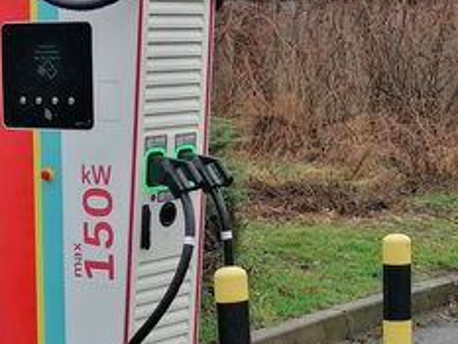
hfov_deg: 16.9
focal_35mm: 116
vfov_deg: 12.8
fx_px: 1536
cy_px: 124
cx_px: 338
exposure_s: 1/233
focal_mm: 5.3
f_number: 1.8
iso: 50
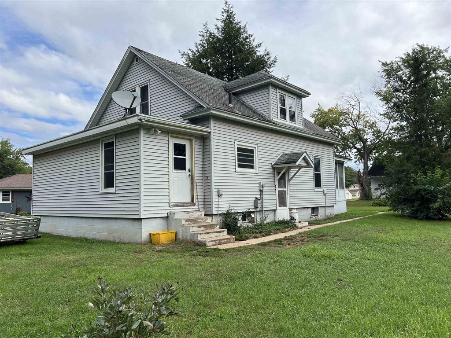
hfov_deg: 67.3
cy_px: 169
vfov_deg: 53.1
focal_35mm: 26
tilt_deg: +5.4
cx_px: 226
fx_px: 339
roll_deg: +1.3
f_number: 1.5
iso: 50
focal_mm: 5.7
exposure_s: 1/3257
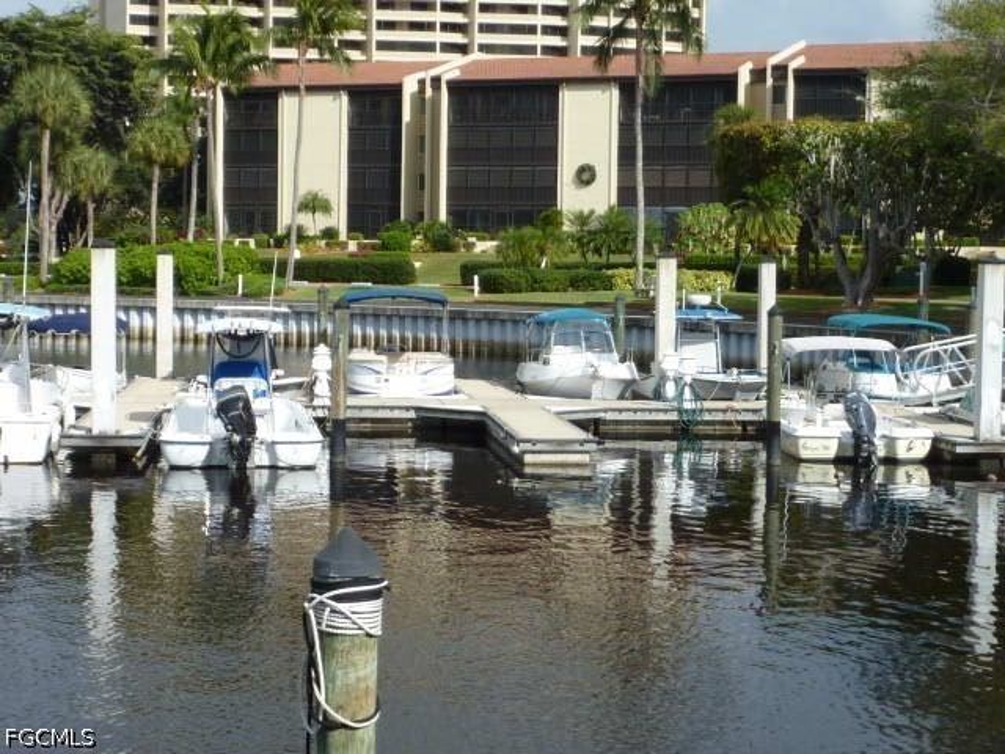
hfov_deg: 29.0
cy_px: 377
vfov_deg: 21.9
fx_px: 1945
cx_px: 502
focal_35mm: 67
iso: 80
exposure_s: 1/500
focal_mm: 6.1
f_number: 5
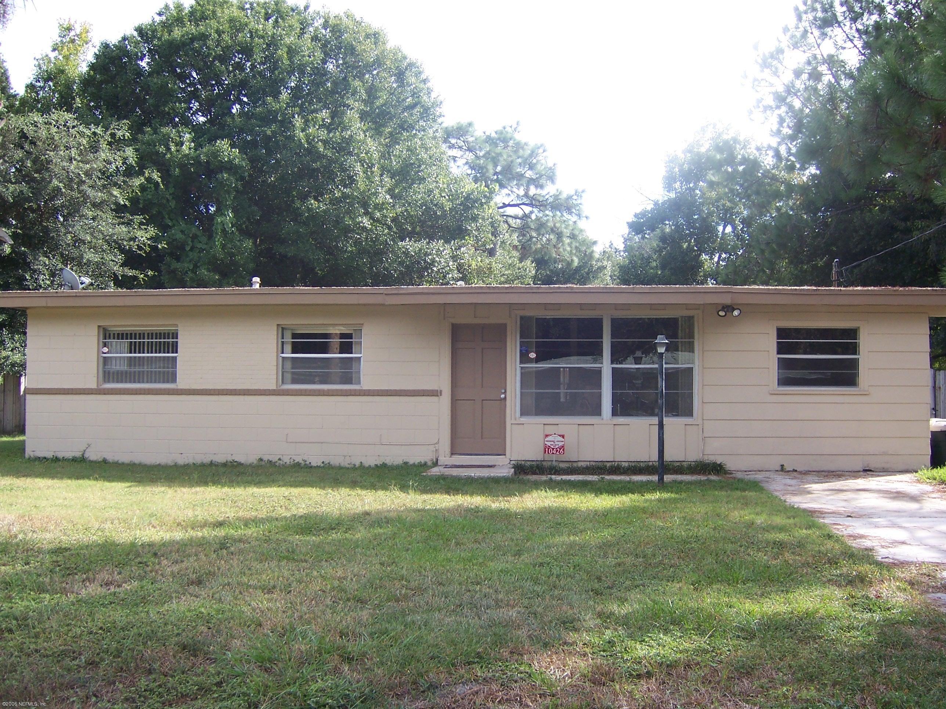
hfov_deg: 51.4
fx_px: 984
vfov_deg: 39.7
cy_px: 354
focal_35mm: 36
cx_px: 473
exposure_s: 1/320
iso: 80
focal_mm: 6.2
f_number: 2.8
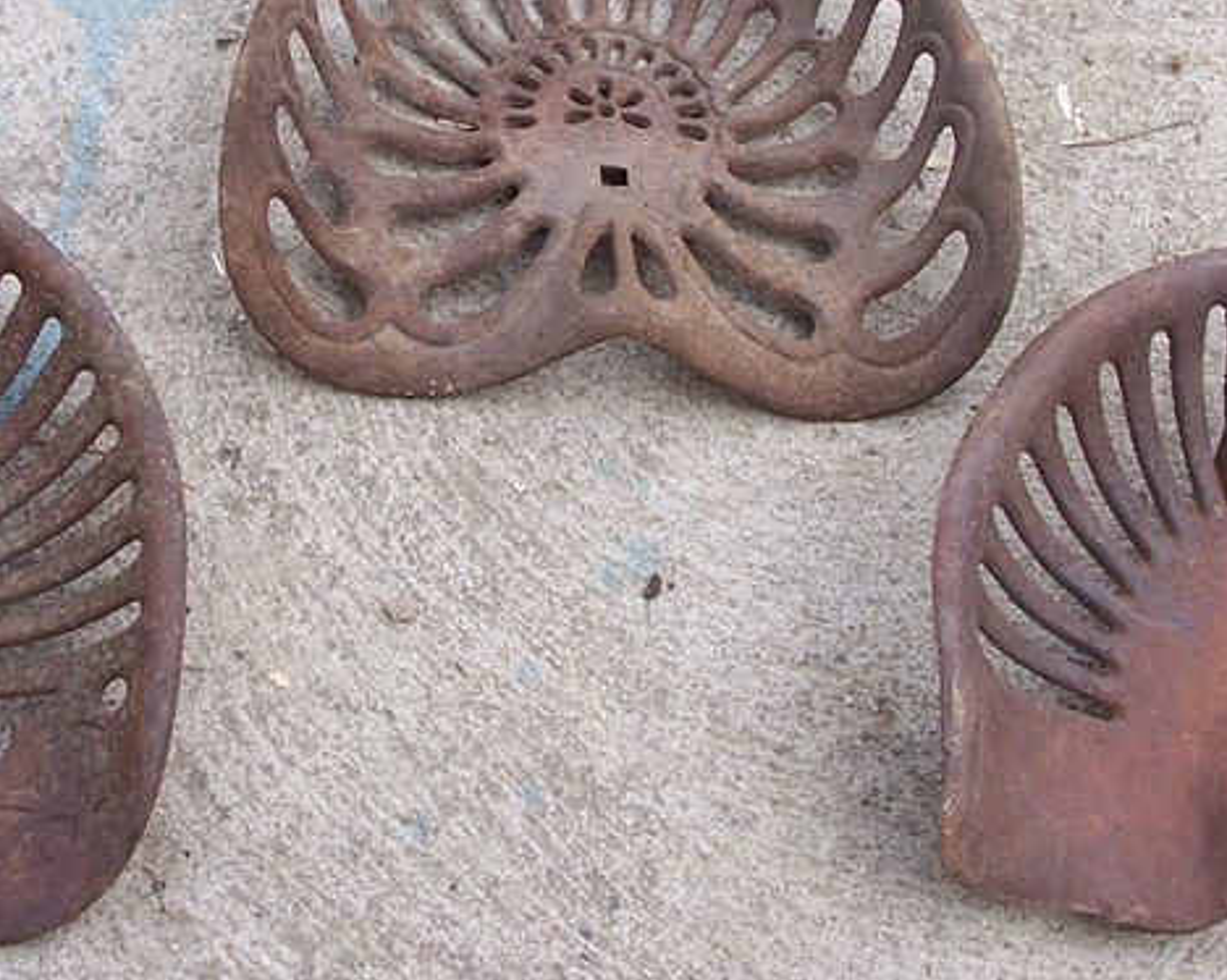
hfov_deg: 26.0
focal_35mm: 73
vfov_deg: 20.8
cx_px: 469
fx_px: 2650
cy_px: 246
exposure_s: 1/250
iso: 80
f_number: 2.8
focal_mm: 6
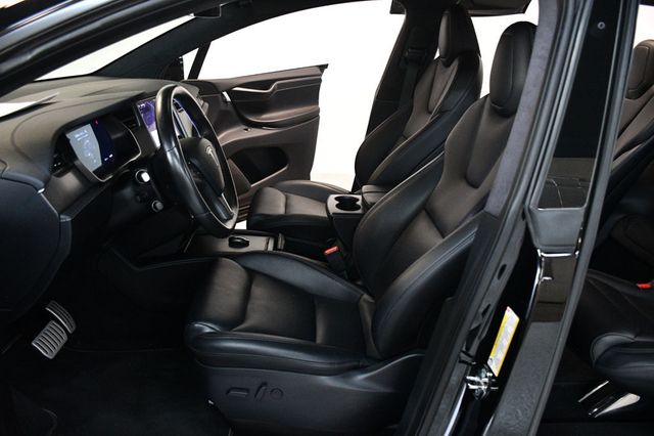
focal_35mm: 27
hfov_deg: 67.4
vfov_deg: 47.9
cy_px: 218
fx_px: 490
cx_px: 327
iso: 3200
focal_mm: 18
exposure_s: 1/80
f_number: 3.5
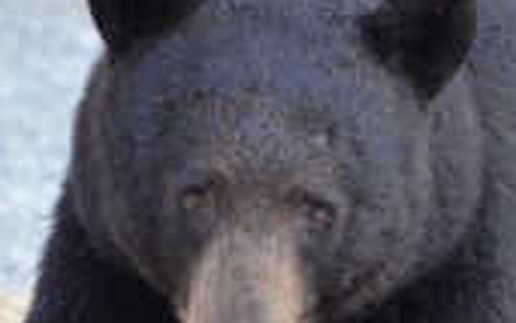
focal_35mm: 806
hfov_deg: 2.6
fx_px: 11338
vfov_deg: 1.6
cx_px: 364
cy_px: 275
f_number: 5.6
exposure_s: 1/125
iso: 1100
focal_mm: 200
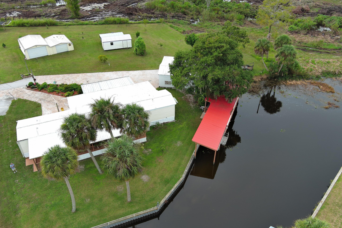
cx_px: 176
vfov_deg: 43.6
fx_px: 285
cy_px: 117
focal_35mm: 30
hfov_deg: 61.9
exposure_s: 1/392
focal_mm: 10.57
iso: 100
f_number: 2.8
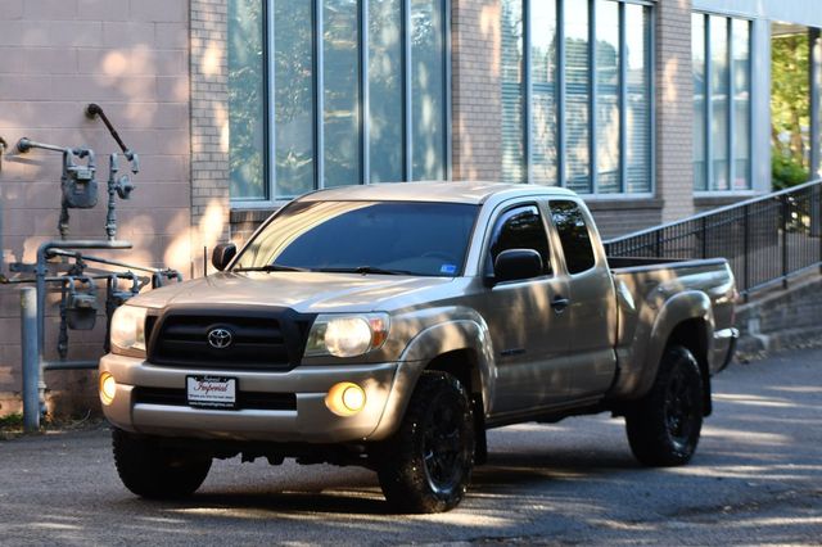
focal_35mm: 123
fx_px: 2807
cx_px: 411
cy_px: 274
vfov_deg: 11.1
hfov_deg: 16.7
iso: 400
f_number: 5.6
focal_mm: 82
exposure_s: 1/250
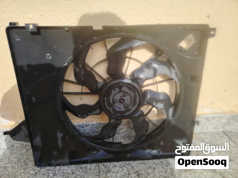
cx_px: 119
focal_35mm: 24
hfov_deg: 71.6
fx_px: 165
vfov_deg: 56.8
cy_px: 89
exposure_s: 1/643
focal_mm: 5.25
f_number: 1.75
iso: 100
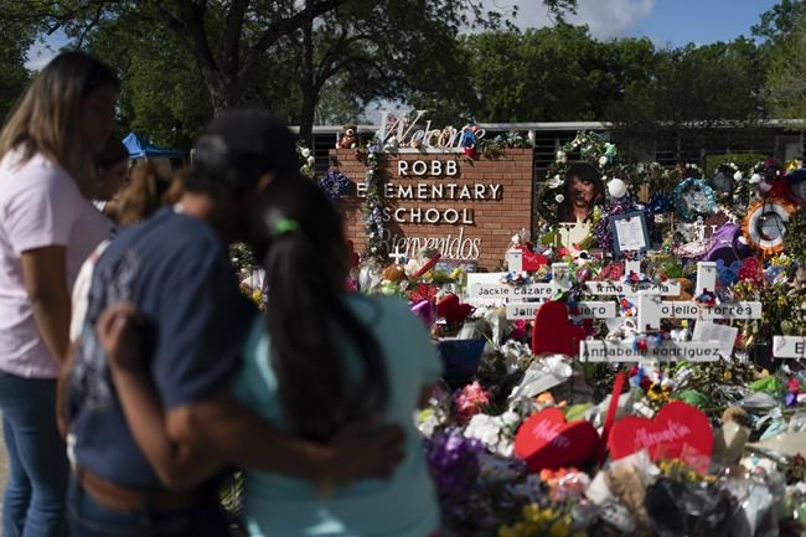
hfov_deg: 54.4
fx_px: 783
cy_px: 268
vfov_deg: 37.8
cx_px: 403
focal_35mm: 35
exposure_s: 1/32000
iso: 160
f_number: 1.4
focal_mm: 35
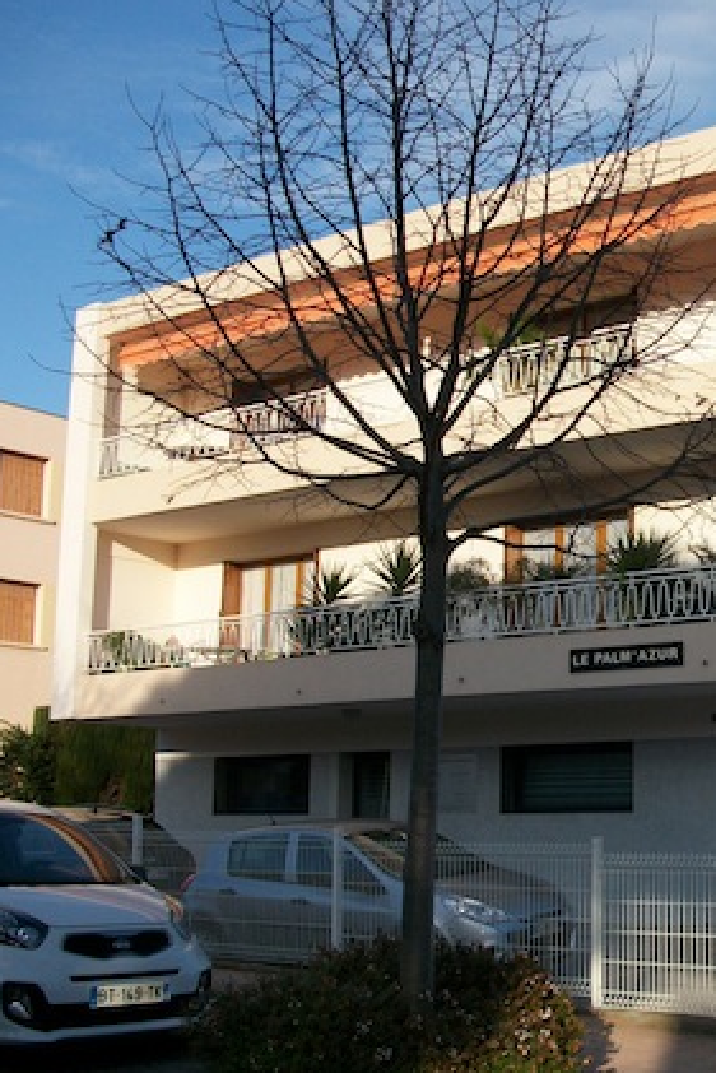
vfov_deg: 40.3
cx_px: 770
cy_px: 586
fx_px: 1461
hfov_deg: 25.7
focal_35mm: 49
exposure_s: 1/114
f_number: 8.8
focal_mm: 5.7
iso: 80
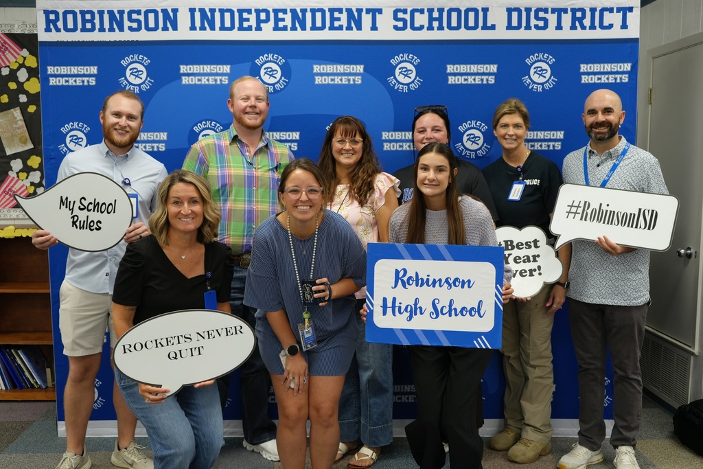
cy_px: 234
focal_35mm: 36
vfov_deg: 36.9
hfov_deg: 53.1
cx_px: 352
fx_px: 703
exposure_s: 1/160
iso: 1250
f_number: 4
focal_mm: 36
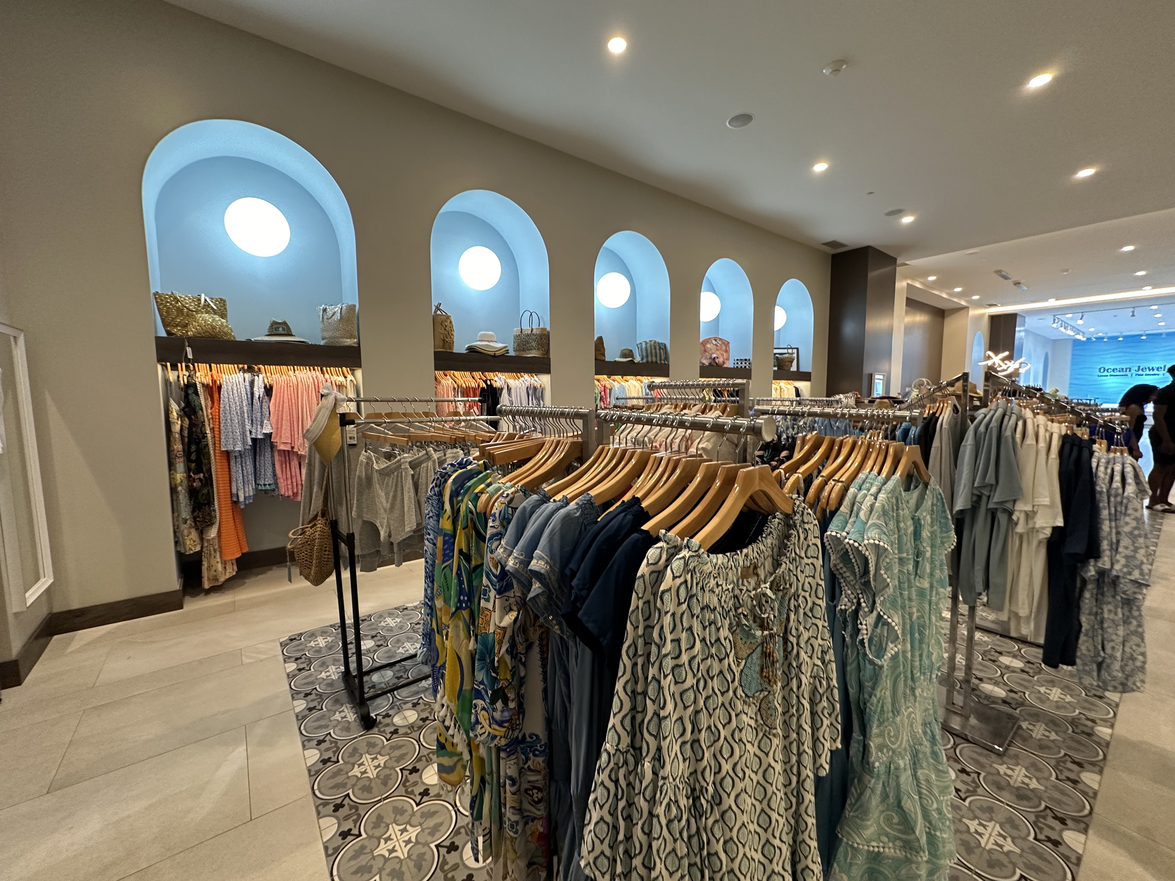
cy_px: 440
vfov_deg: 85.7
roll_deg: +0.0
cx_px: 588
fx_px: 475
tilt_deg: -6.3
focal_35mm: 14
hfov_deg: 102.1
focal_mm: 2.22
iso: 200
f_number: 2.2
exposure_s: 1/60
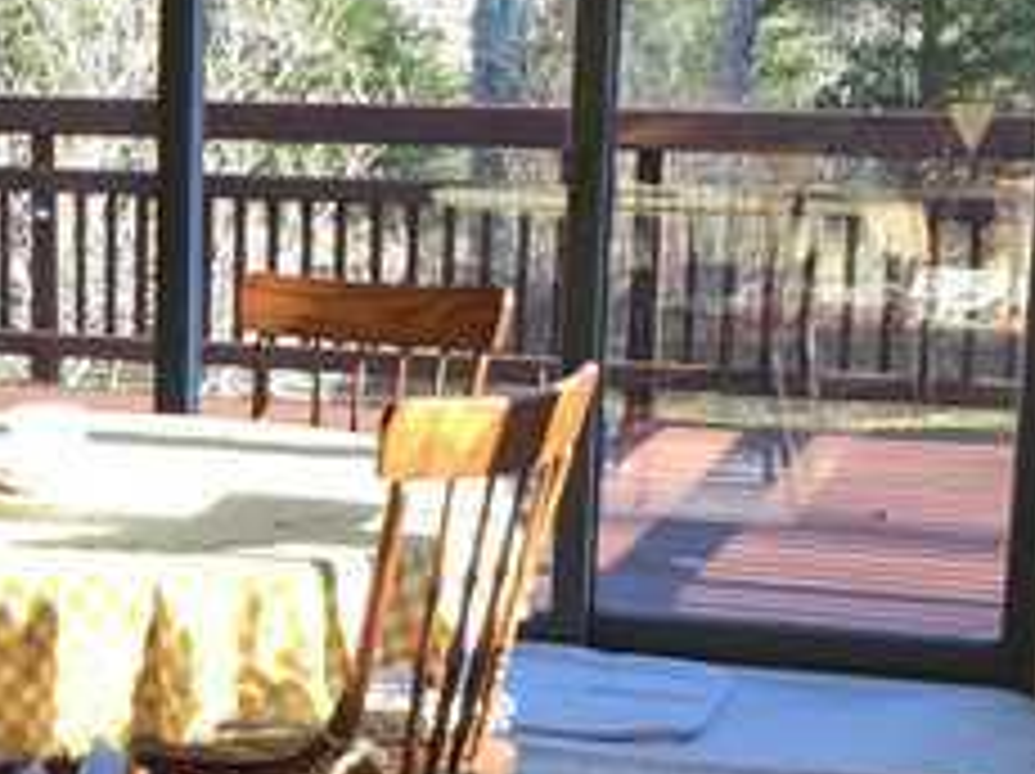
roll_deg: -0.9
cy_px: 630
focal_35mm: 101
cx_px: -14
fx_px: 3017
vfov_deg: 14.5
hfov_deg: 18.9
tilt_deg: -13.5
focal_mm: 4.15
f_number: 2.2
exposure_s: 1/120
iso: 40
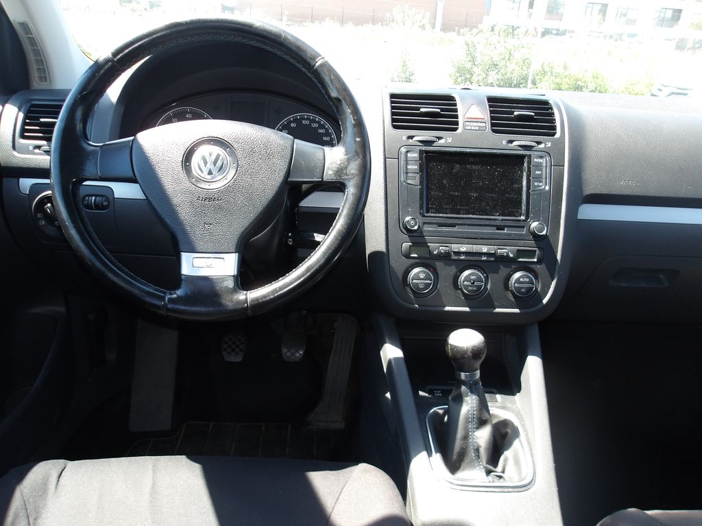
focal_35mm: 27
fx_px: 548
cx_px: 351
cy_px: 263
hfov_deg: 65.3
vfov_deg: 51.4
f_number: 3
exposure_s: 1/95
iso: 100
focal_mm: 4.9
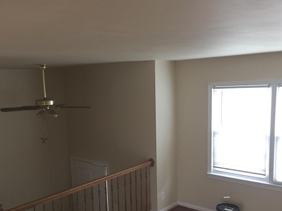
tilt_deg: -9.2
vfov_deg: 37.4
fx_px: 310
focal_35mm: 38
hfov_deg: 48.4
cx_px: 100
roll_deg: +1.7
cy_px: 134
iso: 125
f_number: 2.2
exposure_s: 1/8
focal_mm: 4.15
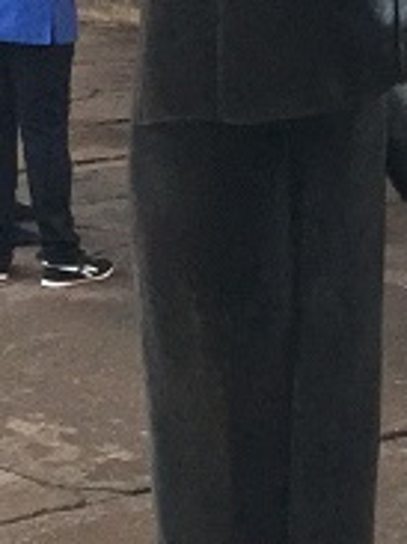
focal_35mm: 162
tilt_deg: -14.9
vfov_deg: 12.2
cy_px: 366
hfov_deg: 8.9
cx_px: 628
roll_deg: +1.2
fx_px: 2543
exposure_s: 1/33
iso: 125
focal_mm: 3.3
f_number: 2.4
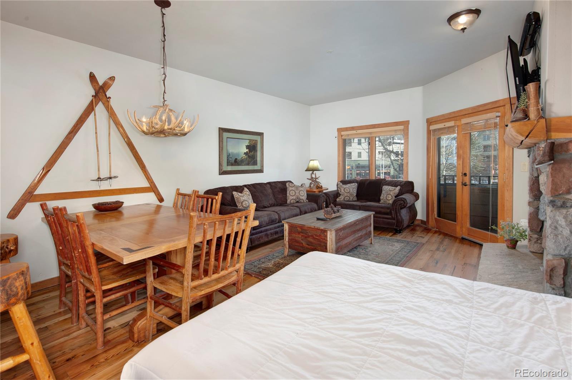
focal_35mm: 16
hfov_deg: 96.8
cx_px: 286
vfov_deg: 73.6
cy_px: 190
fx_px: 254
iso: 250
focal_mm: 16
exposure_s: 1/200
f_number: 8
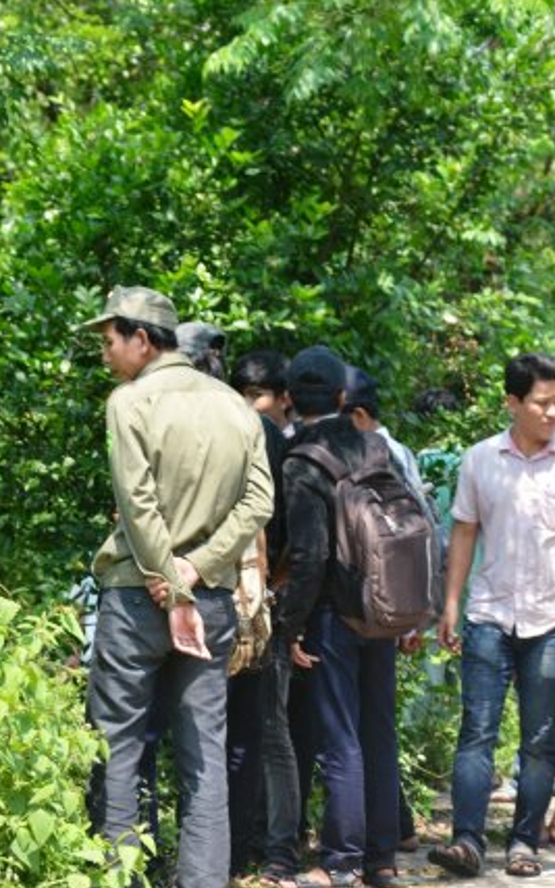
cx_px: 371
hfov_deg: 8.4
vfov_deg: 13.3
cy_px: 459
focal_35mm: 157
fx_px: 3798
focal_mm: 66
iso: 100
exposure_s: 1/160
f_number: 6.3
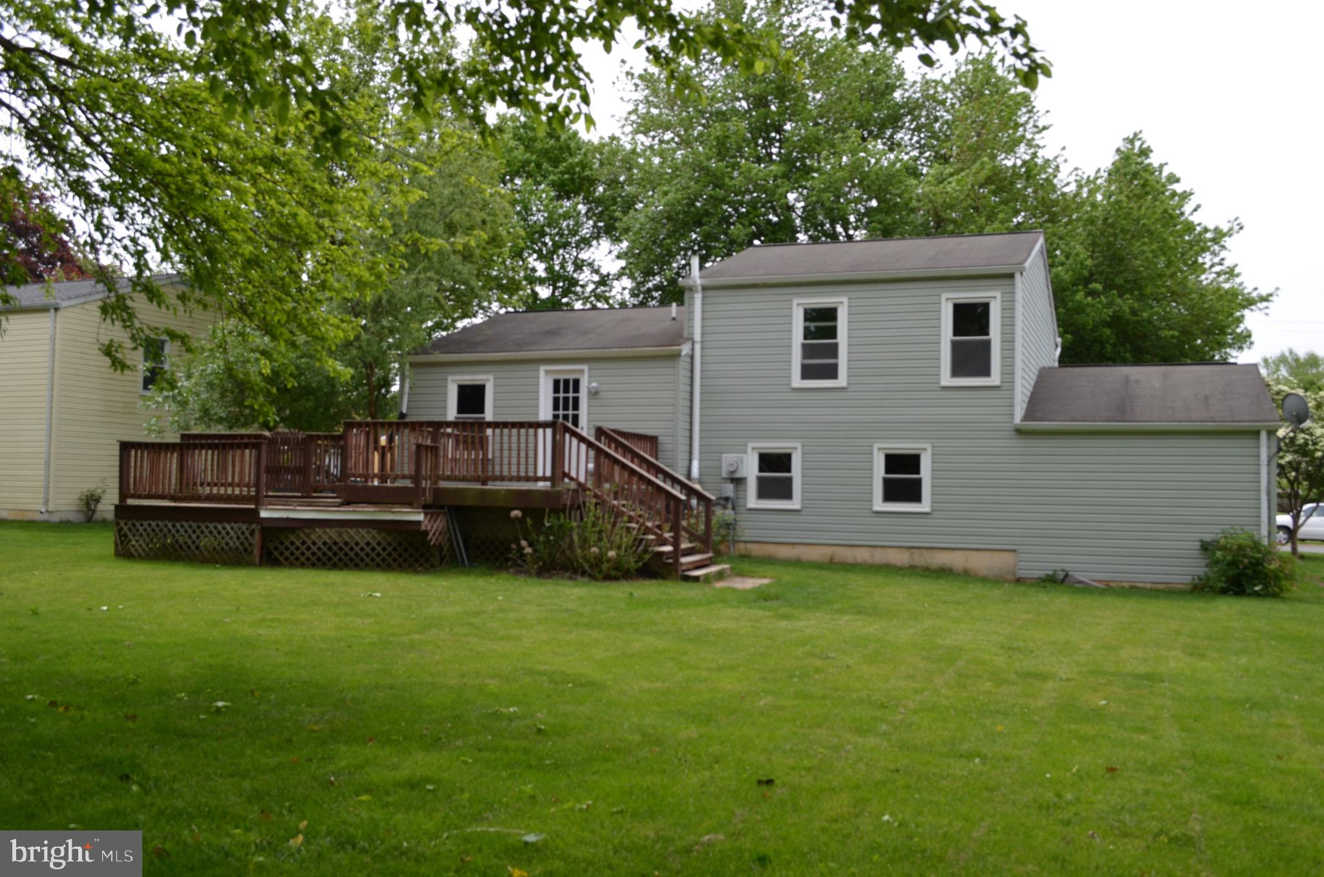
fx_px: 1211
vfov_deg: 39.8
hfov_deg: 57.3
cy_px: 438
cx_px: 662
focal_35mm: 33
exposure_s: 1/250
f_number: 8
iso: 180
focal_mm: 22
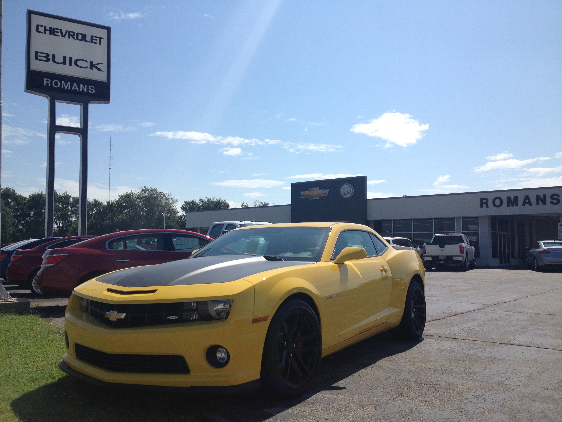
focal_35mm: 35
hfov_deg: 52.6
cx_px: 281
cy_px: 211
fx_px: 568
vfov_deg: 40.7
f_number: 2.4
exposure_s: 1/2907
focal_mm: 4.28
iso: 50
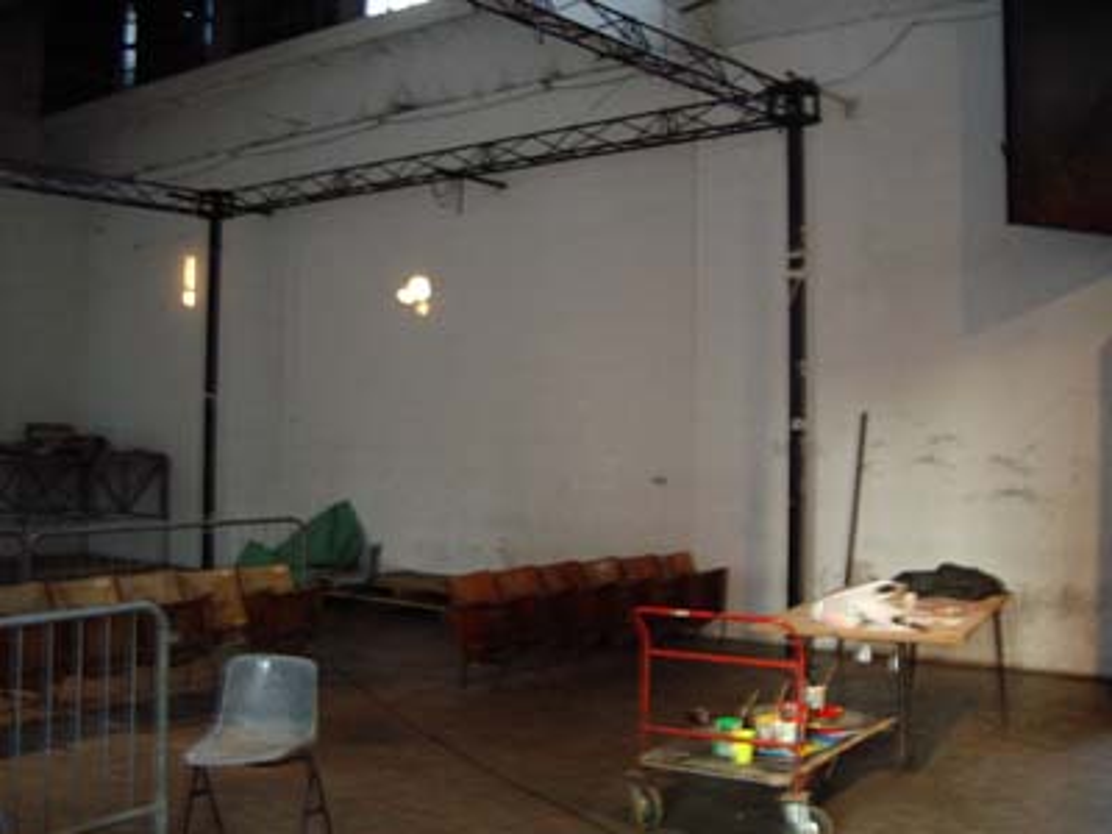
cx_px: 556
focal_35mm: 38
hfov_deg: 49.0
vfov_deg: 37.7
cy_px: 417
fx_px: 1221
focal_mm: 5.8
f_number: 2.6
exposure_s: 1/4
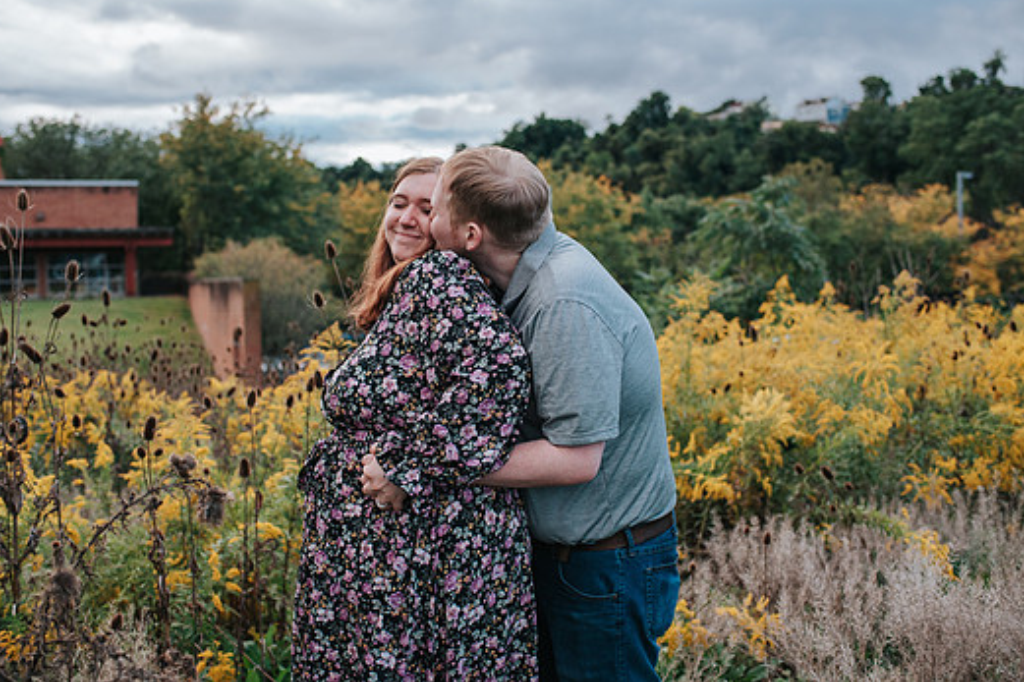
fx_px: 1109
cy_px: 304
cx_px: 493
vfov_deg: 34.2
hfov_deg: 49.6
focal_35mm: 39
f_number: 3.2
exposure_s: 1/1250
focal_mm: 35
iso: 1000
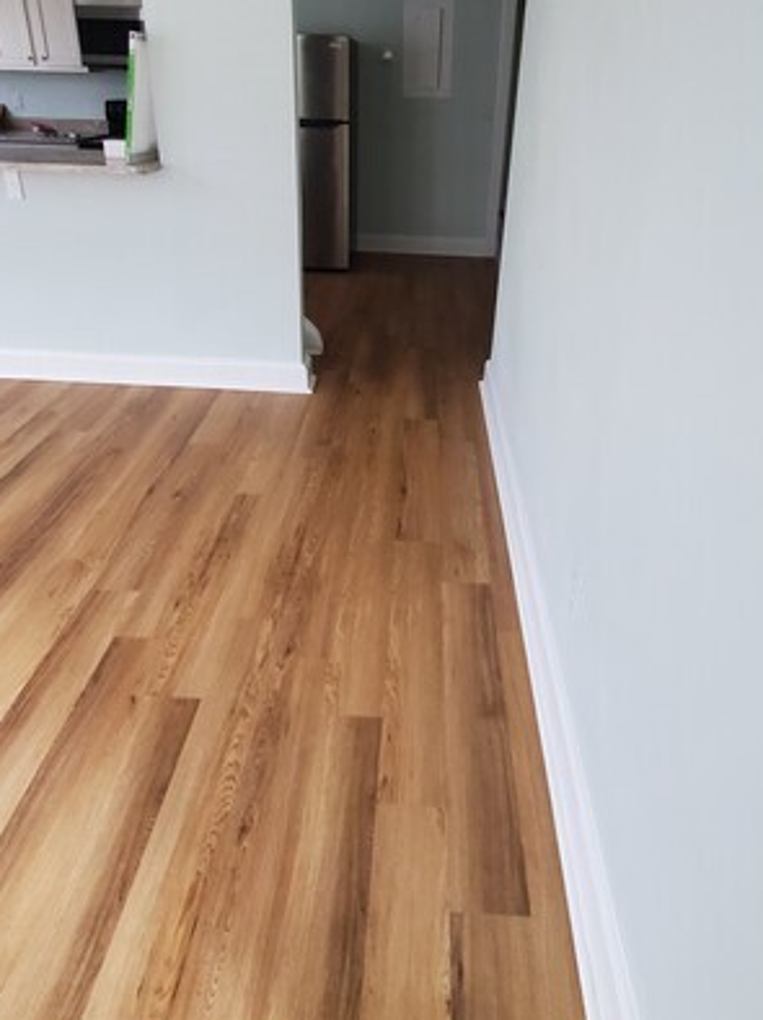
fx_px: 647
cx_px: 409
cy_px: 387
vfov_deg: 75.2
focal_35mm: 22
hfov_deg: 61.0
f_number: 2.2
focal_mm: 1.8
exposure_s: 1/60
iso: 320
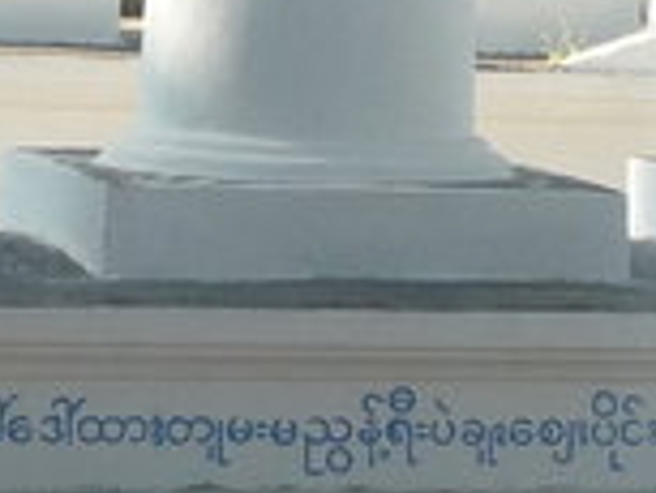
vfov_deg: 3.4
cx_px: 223
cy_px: 364
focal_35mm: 439
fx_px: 8326
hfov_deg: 4.5
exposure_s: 1/200
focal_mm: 10.4
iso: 100
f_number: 4.7
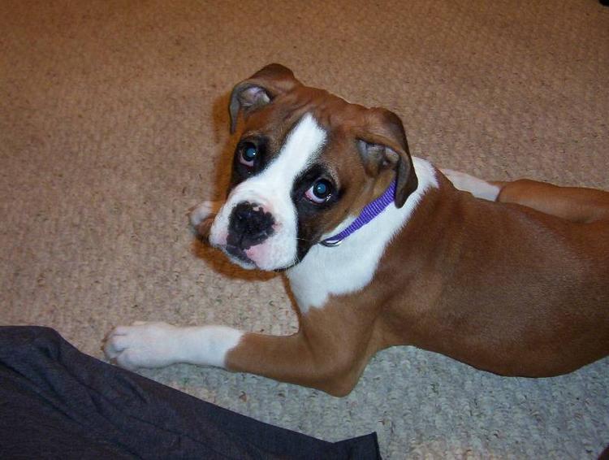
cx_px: 304
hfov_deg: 51.3
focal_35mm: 36
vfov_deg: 39.8
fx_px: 635
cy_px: 230
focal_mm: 5.54
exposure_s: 1/30
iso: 140
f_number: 2.76
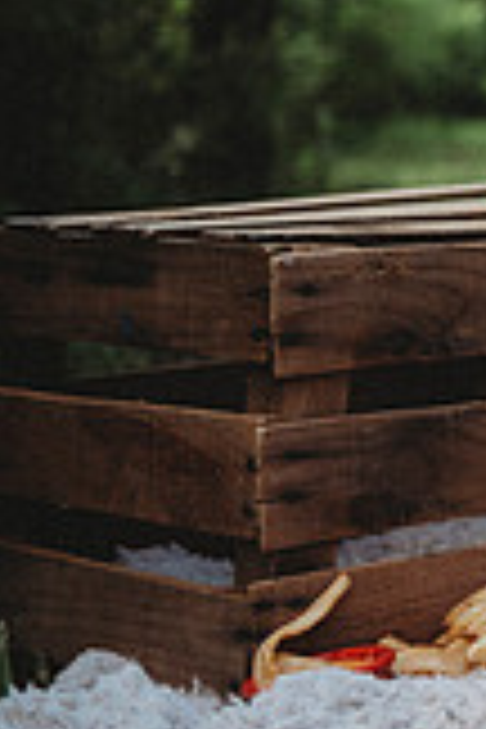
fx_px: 2531
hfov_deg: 9.4
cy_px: 146
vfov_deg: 16.3
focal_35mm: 125
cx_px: 1300
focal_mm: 35
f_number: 2.8
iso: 100
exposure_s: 1/320
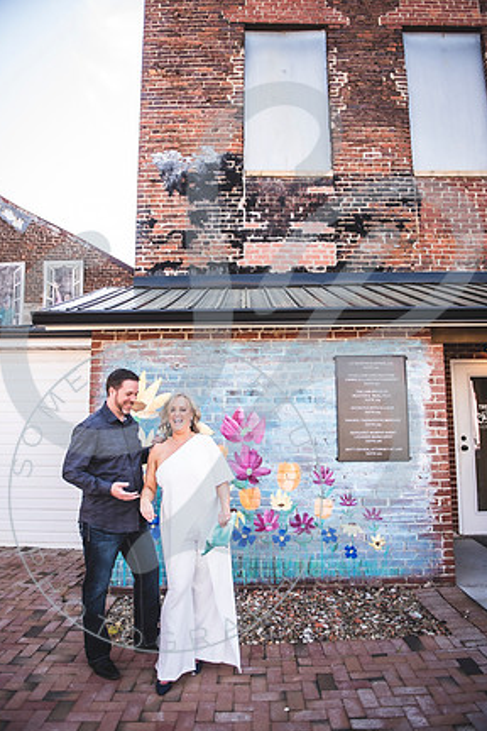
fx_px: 507
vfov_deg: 71.5
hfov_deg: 51.3
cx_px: 242
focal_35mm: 25
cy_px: 367
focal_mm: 24
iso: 100
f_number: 2.8
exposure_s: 1/400
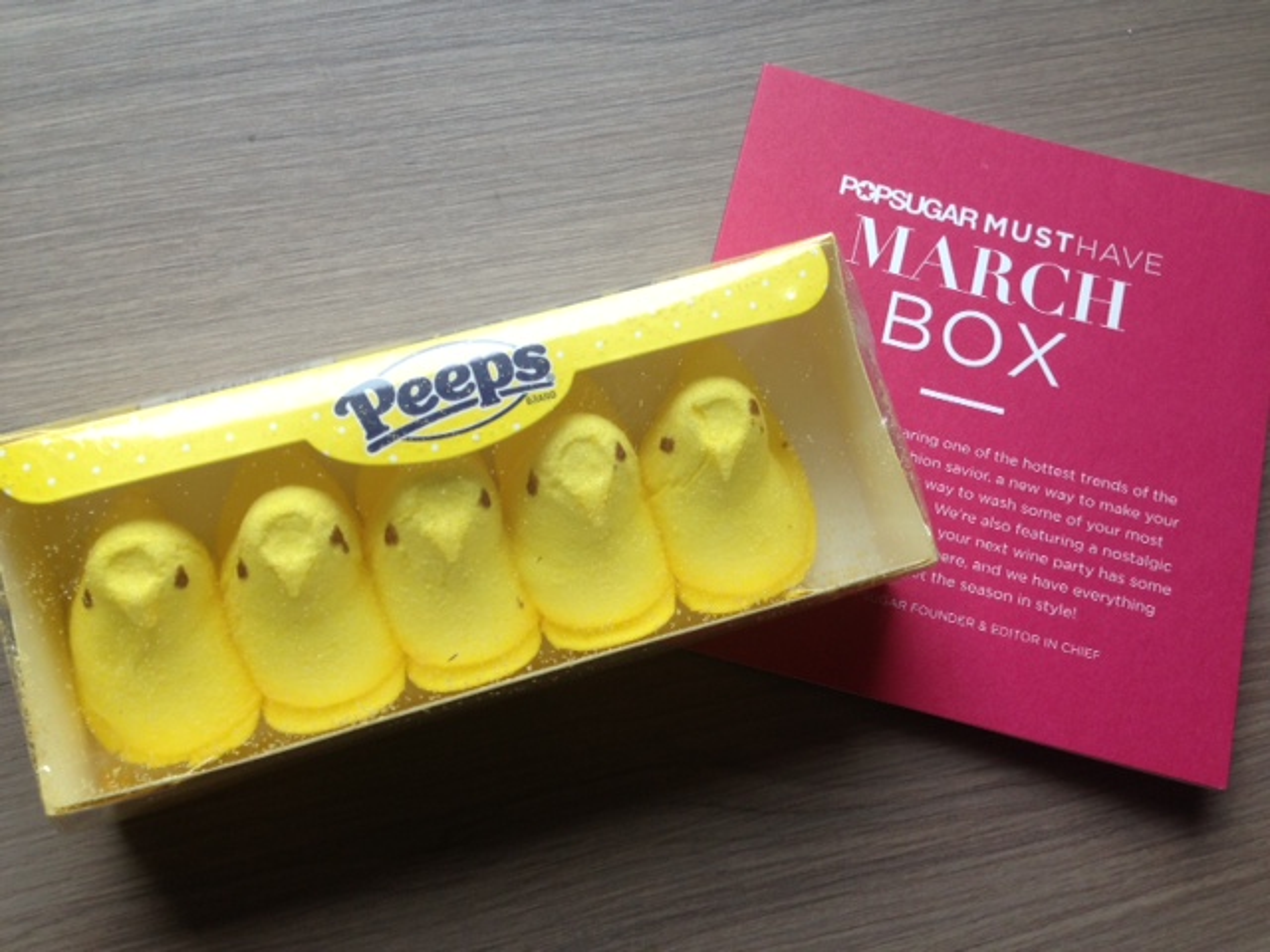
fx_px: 1211
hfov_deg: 55.4
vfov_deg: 42.9
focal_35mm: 33
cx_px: 635
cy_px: 476
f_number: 2.4
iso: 64
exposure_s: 1/60
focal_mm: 4.13
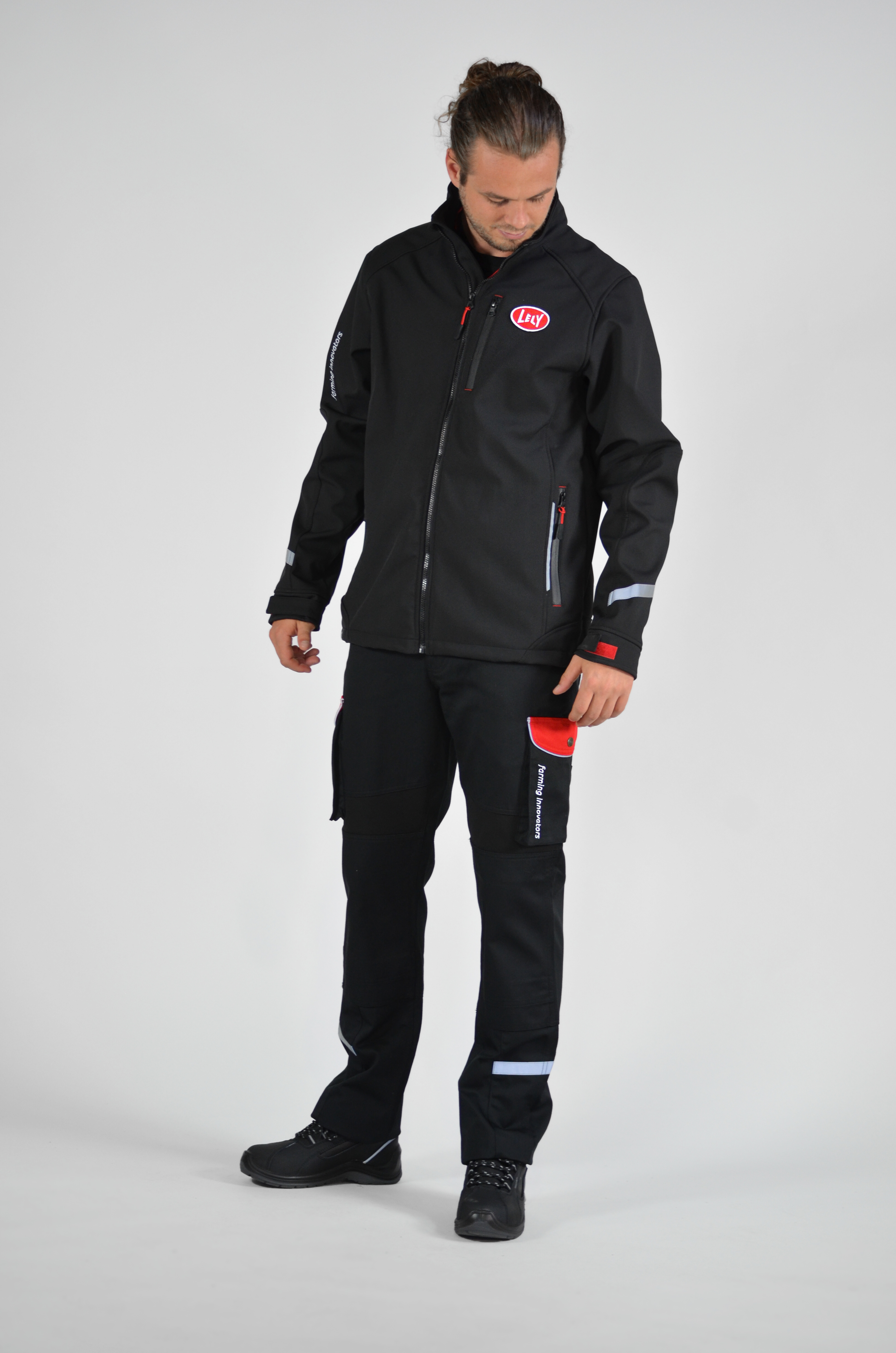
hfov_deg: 16.5
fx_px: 3094
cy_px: 676
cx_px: 448
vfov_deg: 24.7
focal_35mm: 82
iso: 400
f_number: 4
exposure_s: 1/30
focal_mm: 55
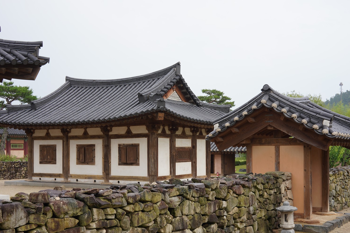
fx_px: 457
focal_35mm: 47
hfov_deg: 41.9
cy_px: 144
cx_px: 184
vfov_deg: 28.5
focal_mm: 35
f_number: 13
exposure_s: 1/80
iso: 200
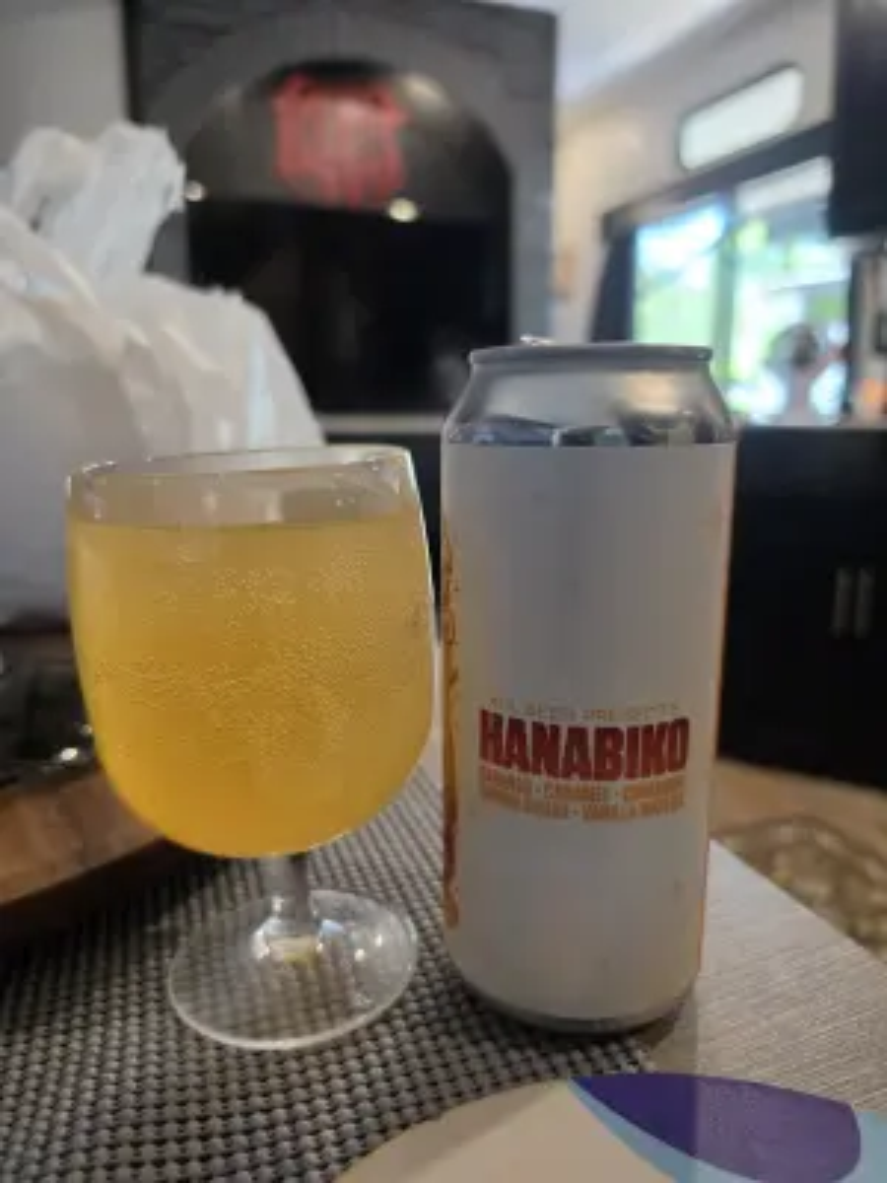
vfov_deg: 73.9
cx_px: 444
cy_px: 592
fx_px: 786
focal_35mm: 23
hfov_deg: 58.9
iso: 250
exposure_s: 1/120
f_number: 1.4
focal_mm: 6.5
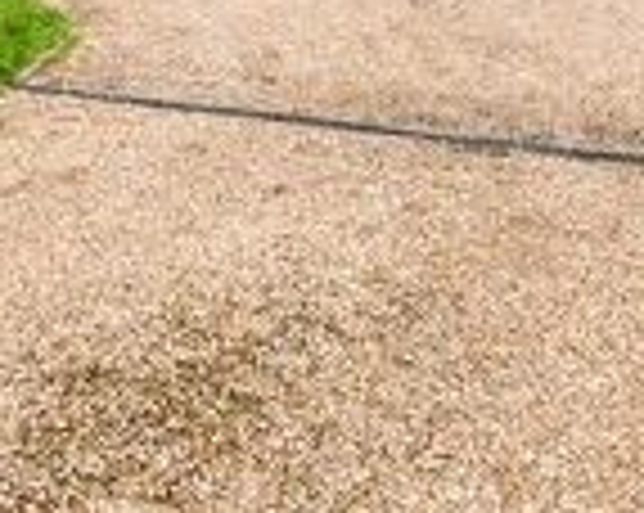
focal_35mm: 69
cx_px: 135
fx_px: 1313
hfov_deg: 27.1
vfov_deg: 19.2
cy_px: -274
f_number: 9
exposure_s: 1/320
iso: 160
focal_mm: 10.1
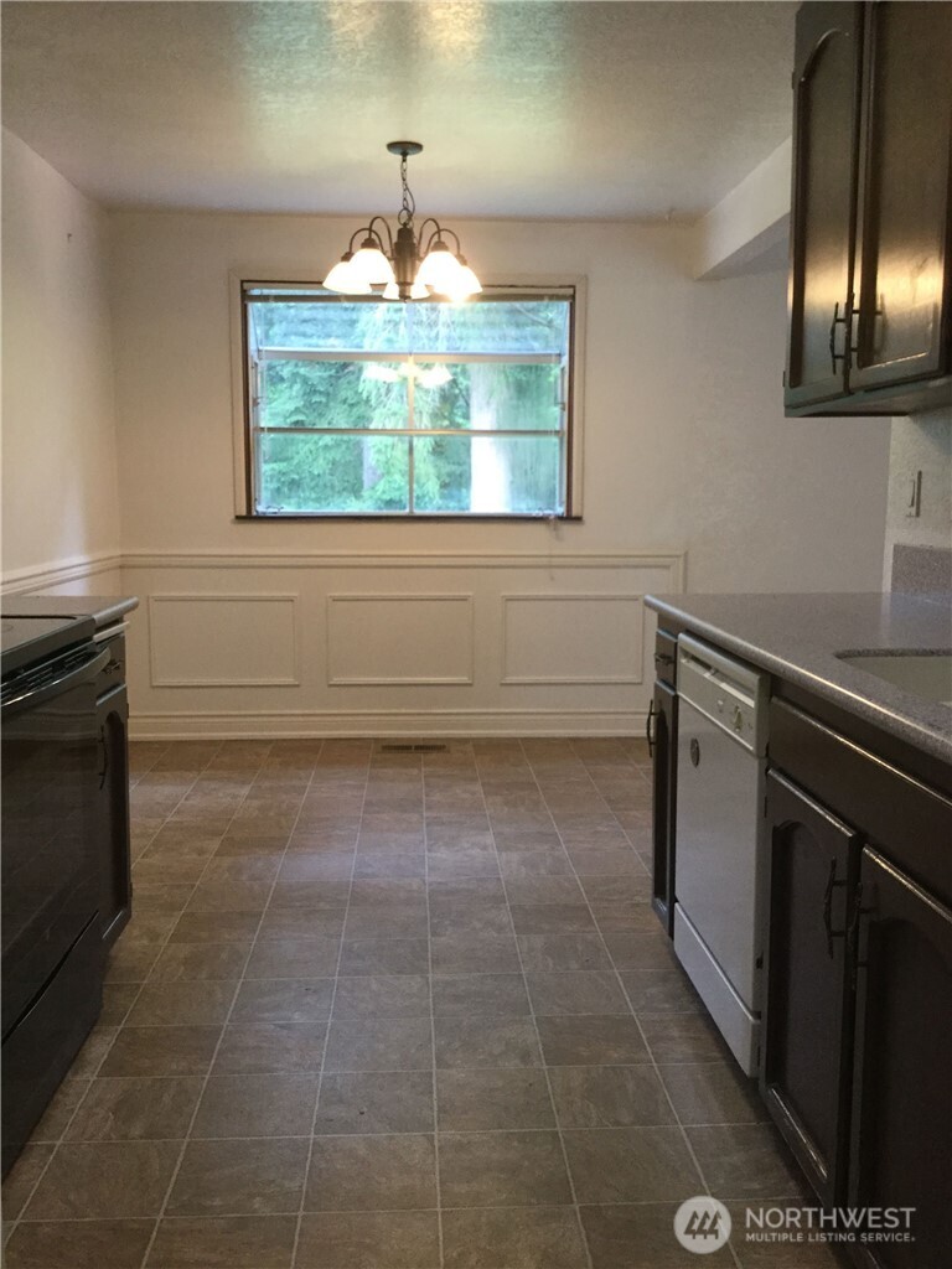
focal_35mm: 31
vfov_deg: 58.4
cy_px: 634
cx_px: 476
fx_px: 1137
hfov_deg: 45.4
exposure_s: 1/30
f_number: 2.4
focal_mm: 3.3
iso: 80
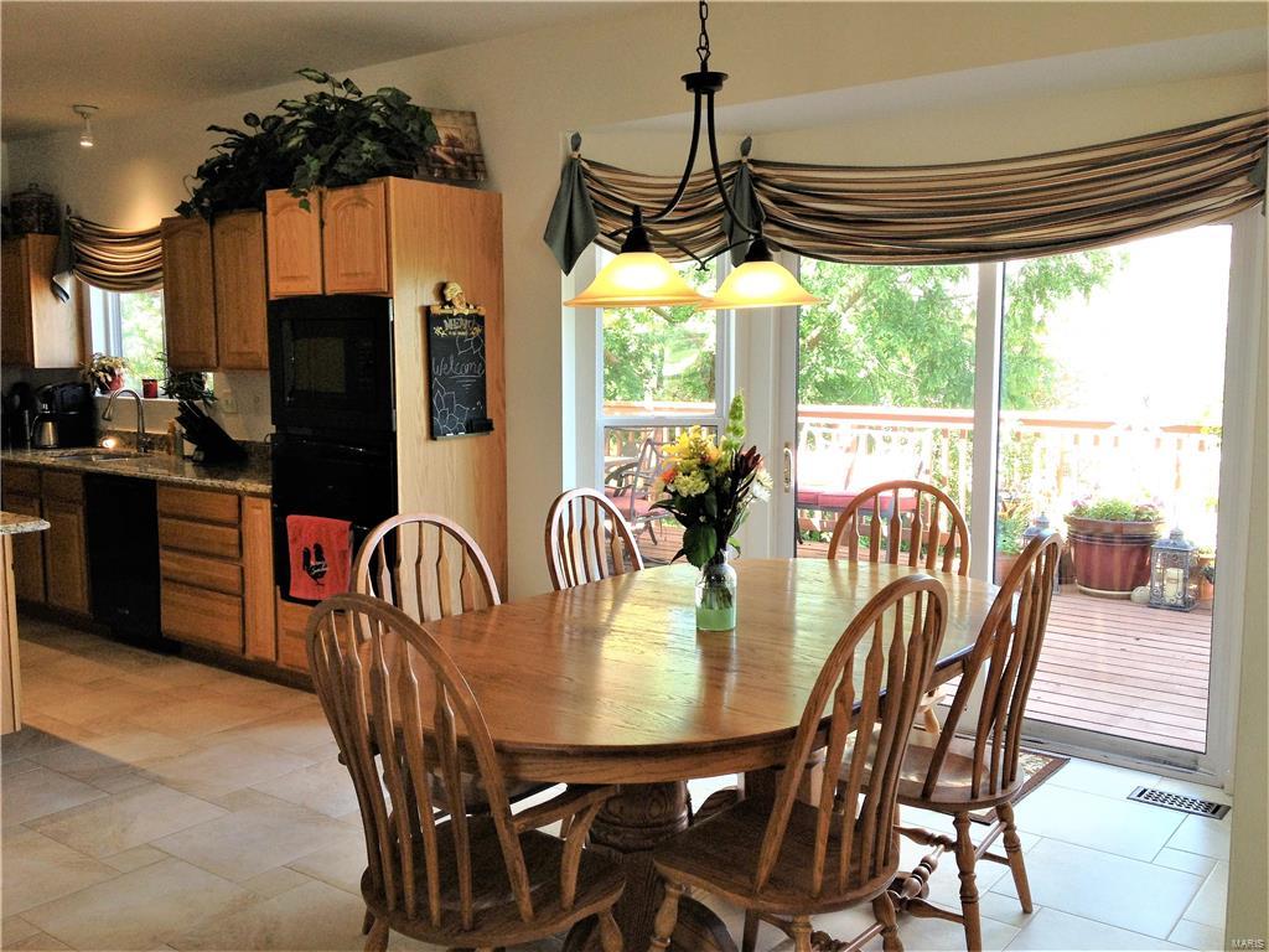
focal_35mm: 35
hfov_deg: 52.6
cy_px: 476
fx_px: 1283
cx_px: 634
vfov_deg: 40.7
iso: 64
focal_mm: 4.28
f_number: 2.4
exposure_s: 1/60
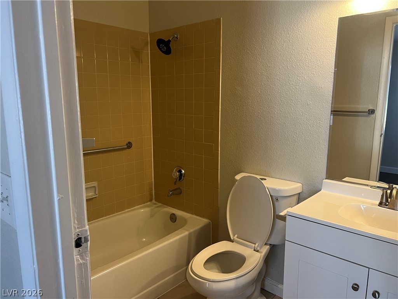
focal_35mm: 26
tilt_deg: -10.4
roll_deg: +0.0
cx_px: 199
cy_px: 150
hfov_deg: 67.3
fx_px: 299
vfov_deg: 53.1
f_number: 1.5
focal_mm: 5.7
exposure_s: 1/60
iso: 100
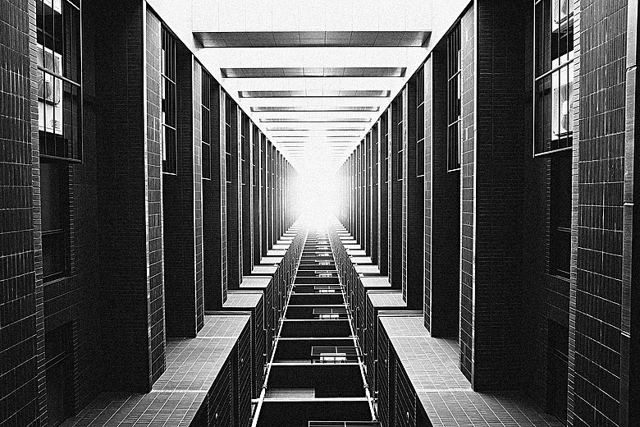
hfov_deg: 65.5
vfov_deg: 46.4
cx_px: 320
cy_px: 214
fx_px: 498
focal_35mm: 28
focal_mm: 18.3
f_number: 2.8
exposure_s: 1/30
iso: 500
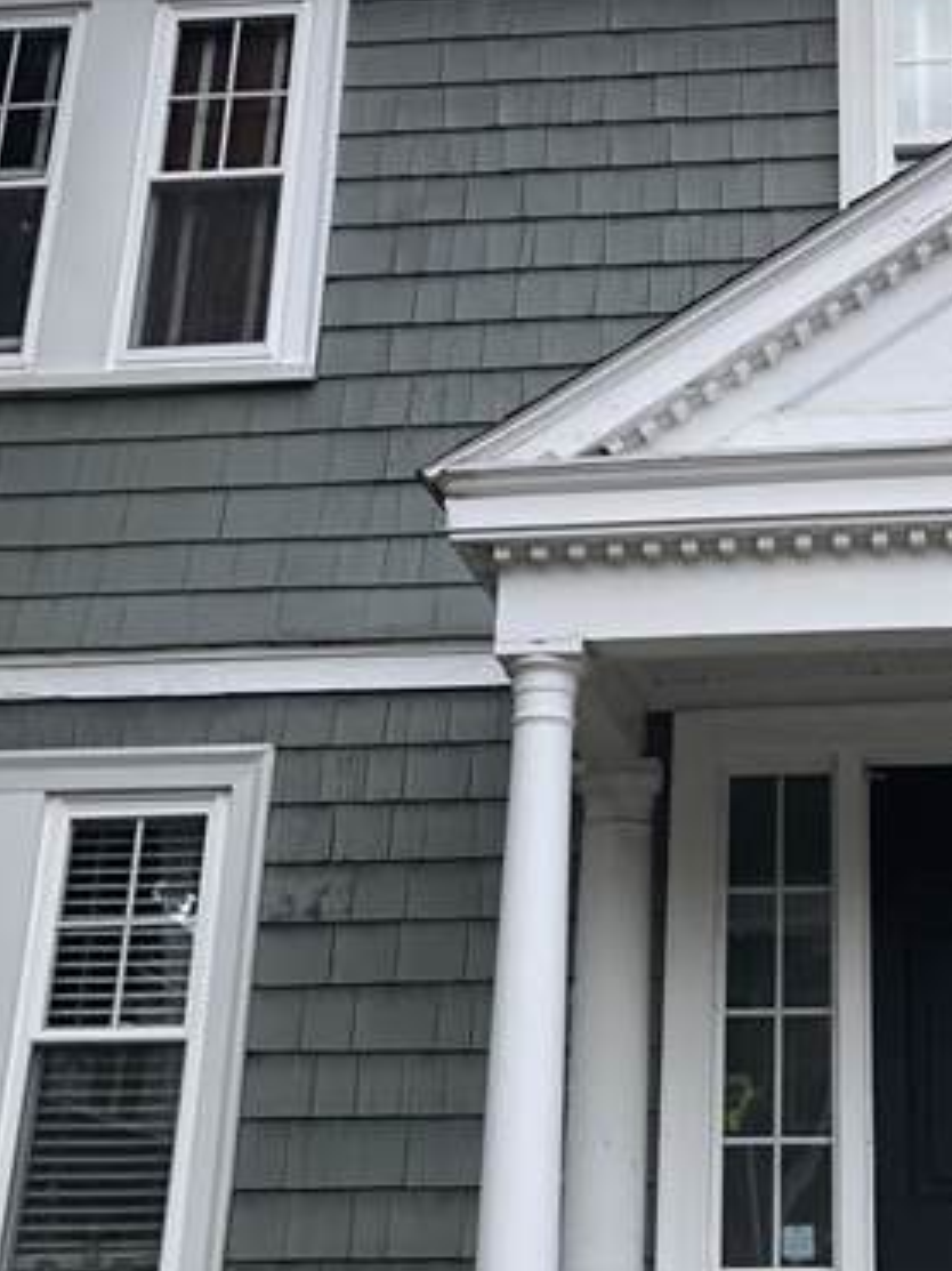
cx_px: 812
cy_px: 456
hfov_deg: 24.7
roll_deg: -0.3
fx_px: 2128
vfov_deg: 33.0
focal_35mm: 58
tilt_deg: +24.9
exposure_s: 1/852
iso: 20
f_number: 1.8
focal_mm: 3.99
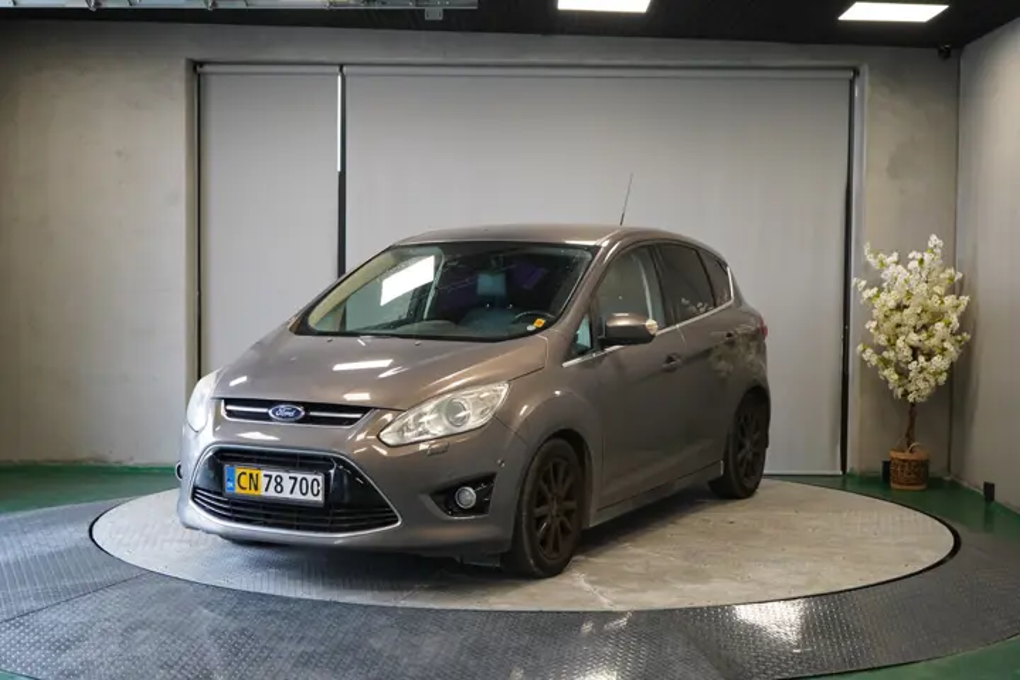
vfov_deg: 26.5
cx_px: 510
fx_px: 1445
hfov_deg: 38.9
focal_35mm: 51
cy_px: 340
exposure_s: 1/160
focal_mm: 51
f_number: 4.5
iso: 2000
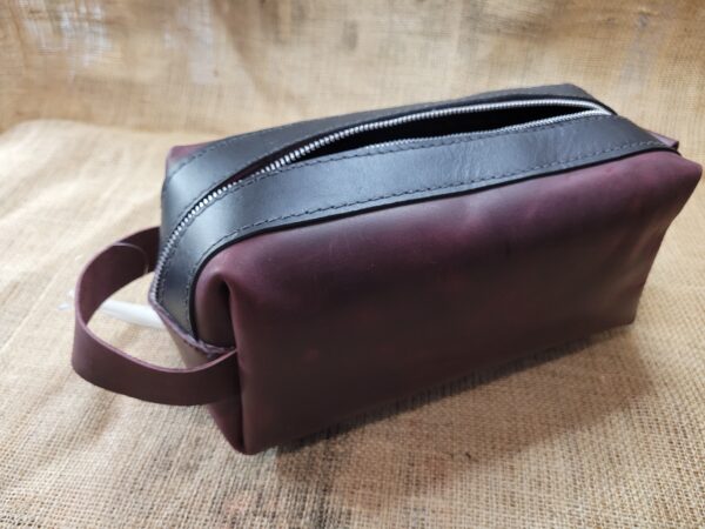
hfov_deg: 67.3
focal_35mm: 26
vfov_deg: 53.1
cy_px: 264
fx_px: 530
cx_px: 352
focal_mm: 5.4
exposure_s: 1/40
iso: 400
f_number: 1.8
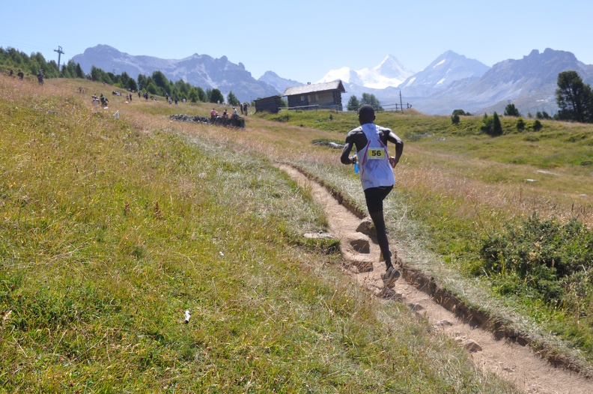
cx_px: 296
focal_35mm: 51
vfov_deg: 26.4
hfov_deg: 38.9
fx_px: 839
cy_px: 197
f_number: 11
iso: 400
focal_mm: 34
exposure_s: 1/500
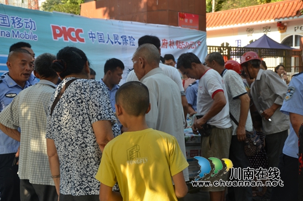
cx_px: 152
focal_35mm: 48
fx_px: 403
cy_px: 100
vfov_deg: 27.9
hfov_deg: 41.2
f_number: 6.3
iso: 200
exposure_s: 1/160
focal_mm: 32
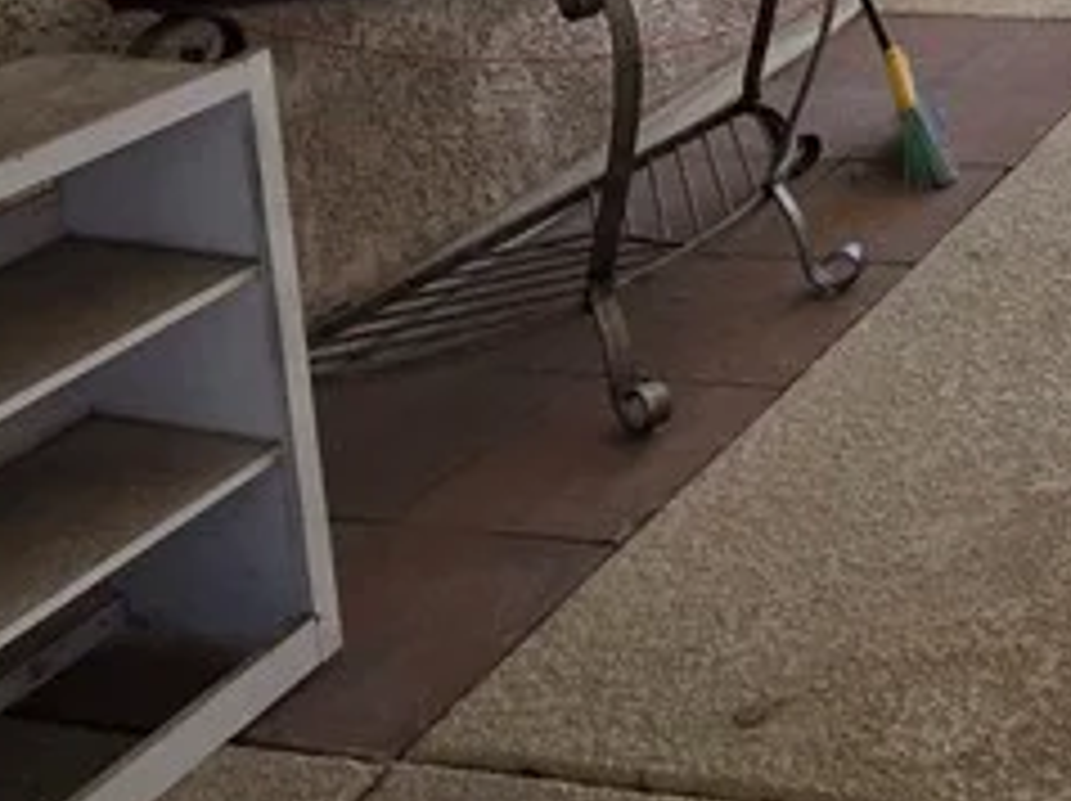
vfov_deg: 21.8
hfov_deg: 26.6
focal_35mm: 56
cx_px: 1534
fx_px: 1731
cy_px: -396
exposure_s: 1/719
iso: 100
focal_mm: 2.2
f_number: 1.9
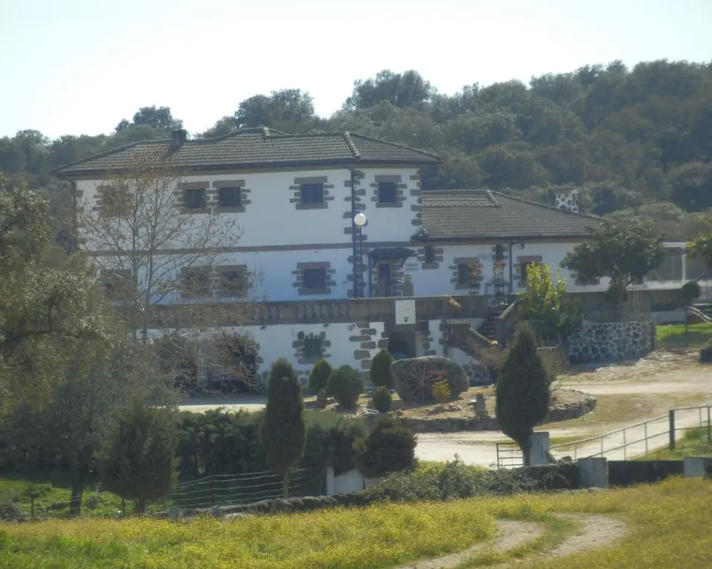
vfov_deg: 4.9
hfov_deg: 6.2
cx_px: 333
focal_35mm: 314
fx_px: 6617
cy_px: 284
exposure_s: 1/320
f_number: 5.9
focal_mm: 52.5
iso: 80
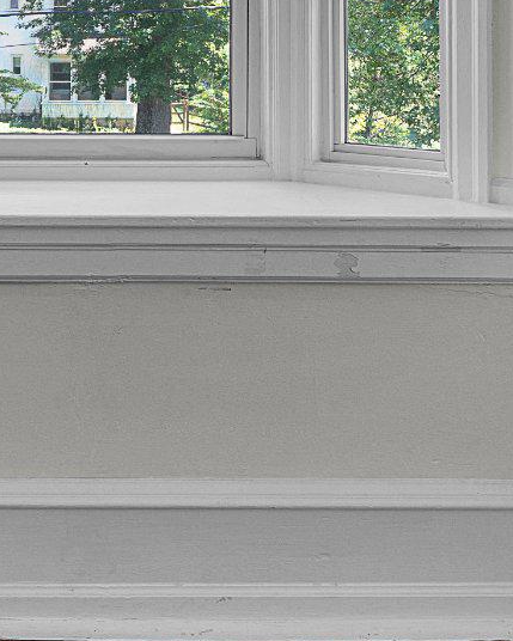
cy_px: 33
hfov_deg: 33.3
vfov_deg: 39.0
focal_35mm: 43
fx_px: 816
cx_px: 66
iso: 320
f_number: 6.3
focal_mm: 12
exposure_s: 1/25
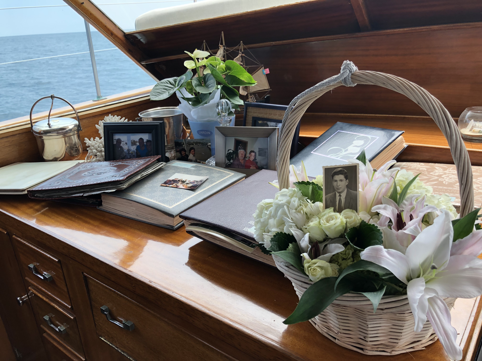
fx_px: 390
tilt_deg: -22.6
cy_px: 180
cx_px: 241
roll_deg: +2.3
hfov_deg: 63.4
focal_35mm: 28
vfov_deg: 49.7
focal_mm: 4
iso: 20
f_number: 1.8
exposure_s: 1/251
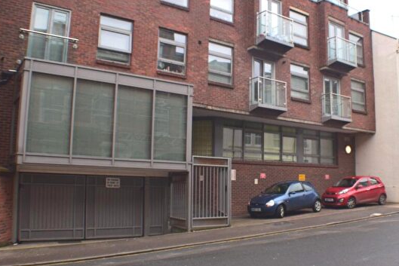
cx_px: 253
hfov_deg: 42.6
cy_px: 140
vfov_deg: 29.5
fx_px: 506
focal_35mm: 46
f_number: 8
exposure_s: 1/60
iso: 400
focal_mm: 23
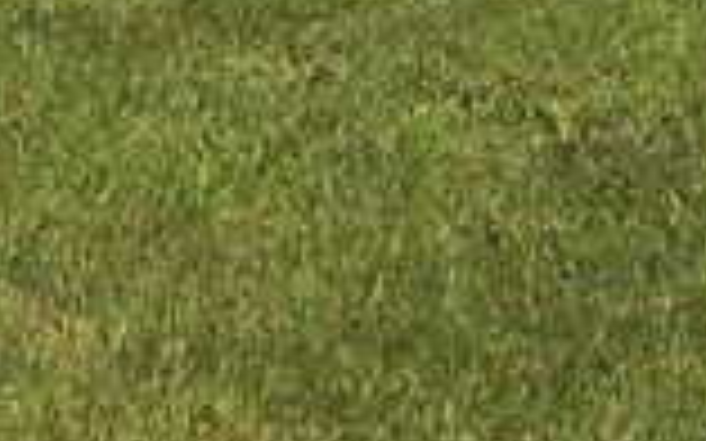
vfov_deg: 6.0
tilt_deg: -1.0
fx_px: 3731
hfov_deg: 10.6
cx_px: 845
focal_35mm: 194
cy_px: -1143
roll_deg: +1.3
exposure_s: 1/2088
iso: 20
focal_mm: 3.99
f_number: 1.8
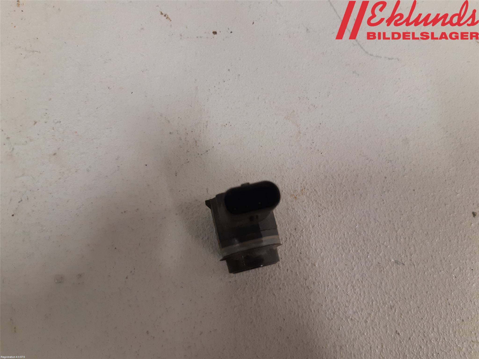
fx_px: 360
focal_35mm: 26
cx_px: 240
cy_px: 180
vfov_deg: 53.1
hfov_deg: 67.3
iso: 200
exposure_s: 1/50
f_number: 1.7
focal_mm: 3.93
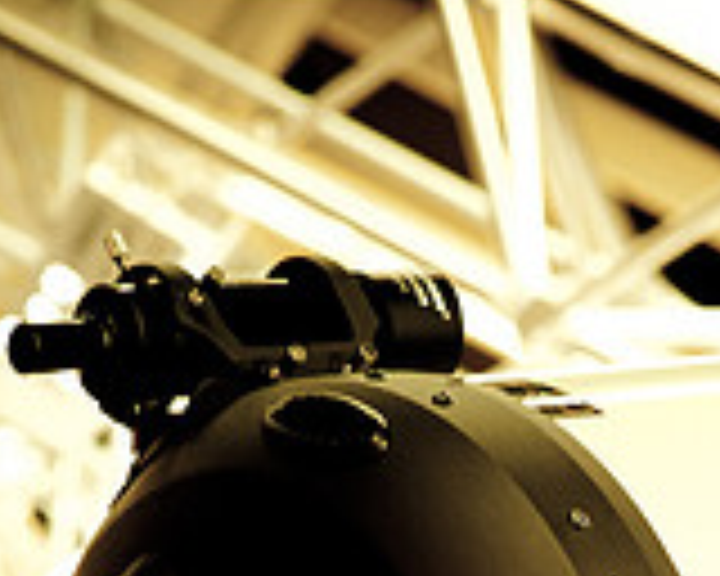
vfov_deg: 5.3
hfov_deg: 6.7
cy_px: 848
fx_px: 6158
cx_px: 531
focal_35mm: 289
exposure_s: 1/50
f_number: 5.6
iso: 1250
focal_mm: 85
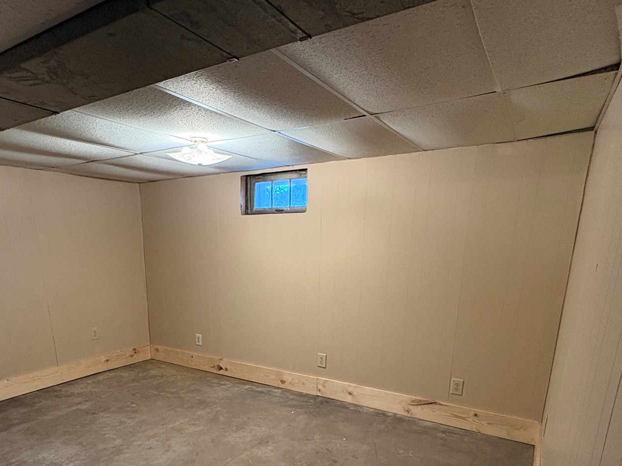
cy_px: 352
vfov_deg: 55.9
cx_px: 282
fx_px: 413
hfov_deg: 73.8
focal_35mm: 23
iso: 320
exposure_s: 1/60
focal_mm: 2.22
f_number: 2.2
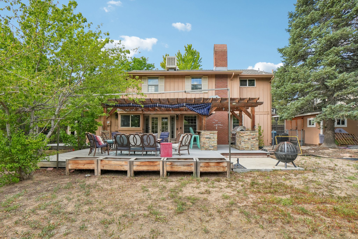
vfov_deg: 72.0
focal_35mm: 16
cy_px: 120
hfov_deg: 95.0
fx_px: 164
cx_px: 179
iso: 400
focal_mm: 11
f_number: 8
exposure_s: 1/320
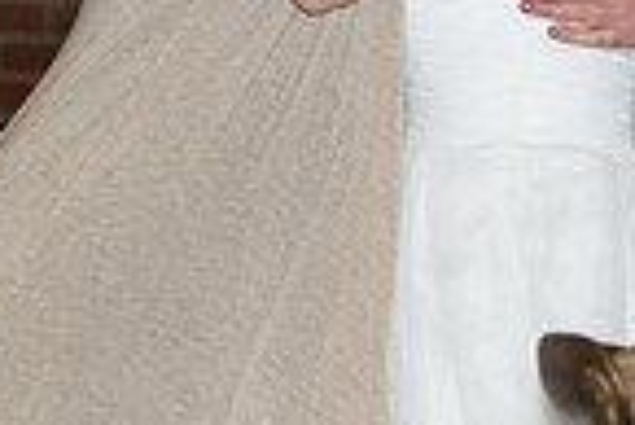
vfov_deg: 5.6
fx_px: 4308
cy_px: 182
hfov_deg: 8.4
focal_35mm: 244
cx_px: 582
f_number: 2.8
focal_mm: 61
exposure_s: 1/125
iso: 2000
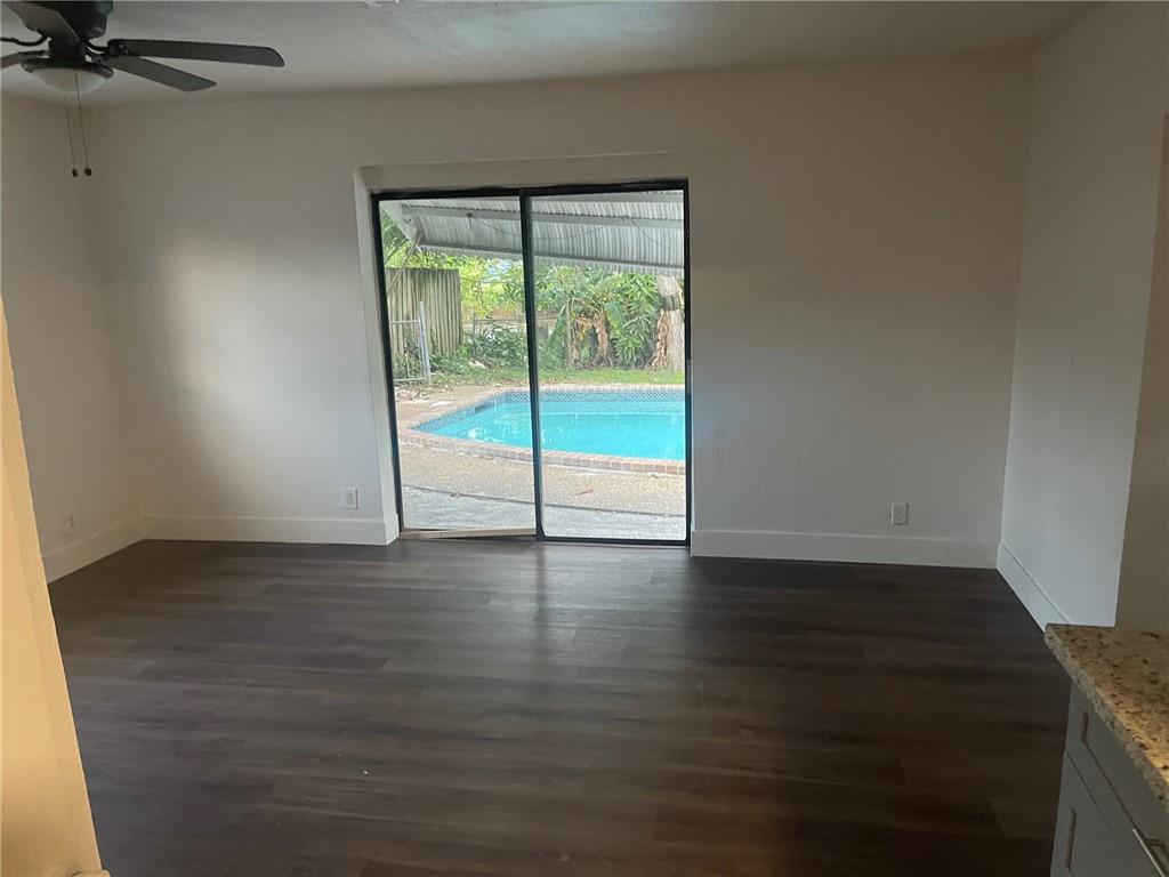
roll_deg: +0.8
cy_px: 438
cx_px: 584
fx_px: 878
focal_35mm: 26
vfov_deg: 53.1
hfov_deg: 67.3
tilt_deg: -11.6
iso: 500
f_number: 1.6
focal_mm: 5.1
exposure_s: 1/40
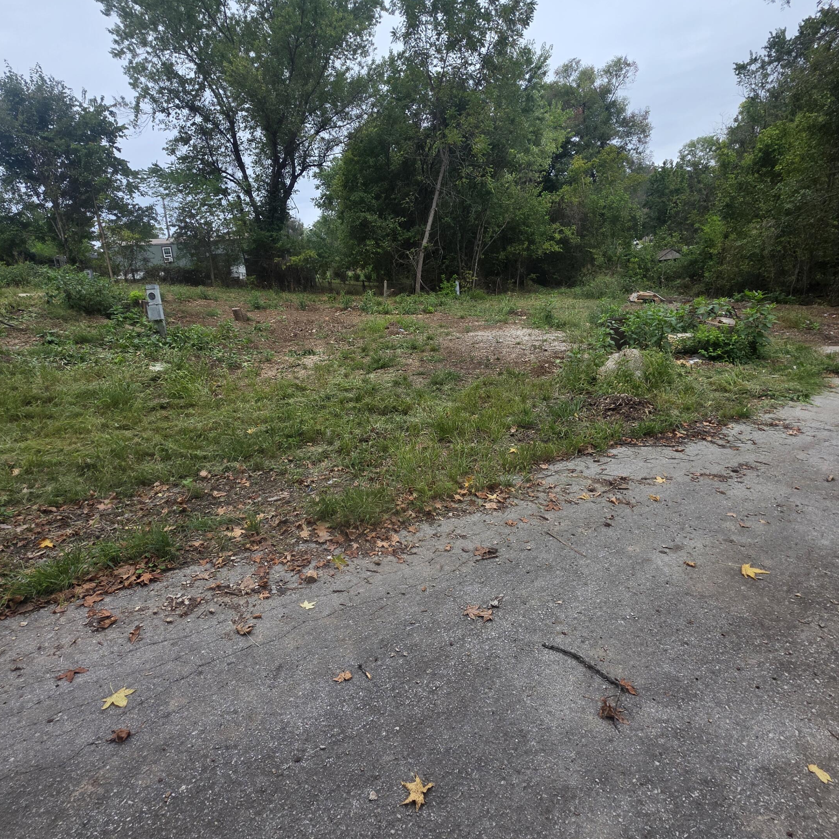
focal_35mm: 16
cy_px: 416
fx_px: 439
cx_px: 401
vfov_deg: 87.4
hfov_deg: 87.4
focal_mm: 2.2
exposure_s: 1/904
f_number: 1.9
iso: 40
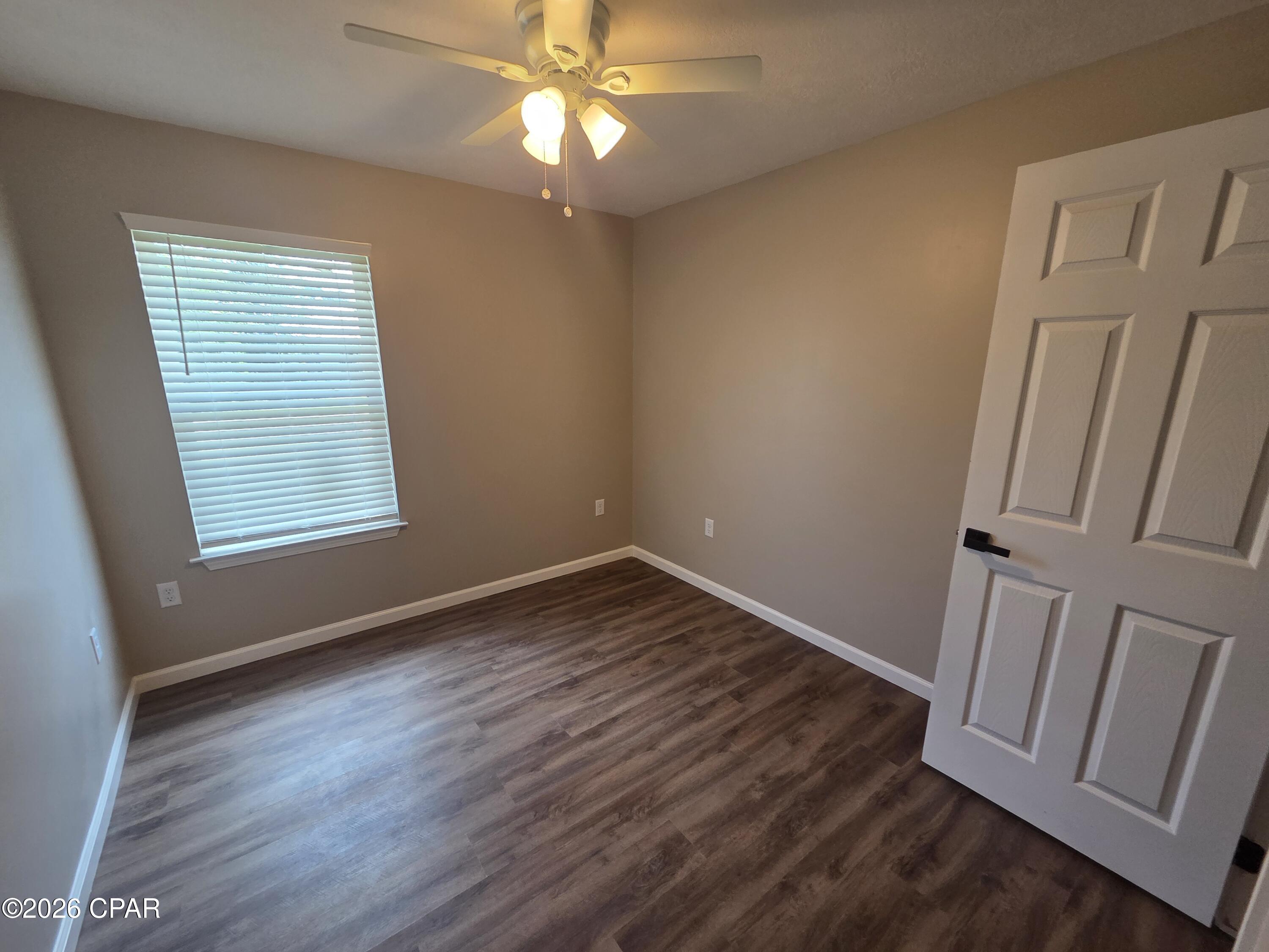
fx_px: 477
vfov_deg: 89.9
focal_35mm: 13
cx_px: 634
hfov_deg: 106.2
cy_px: 476
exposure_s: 1/120
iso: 160
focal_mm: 2.2
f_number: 2.2
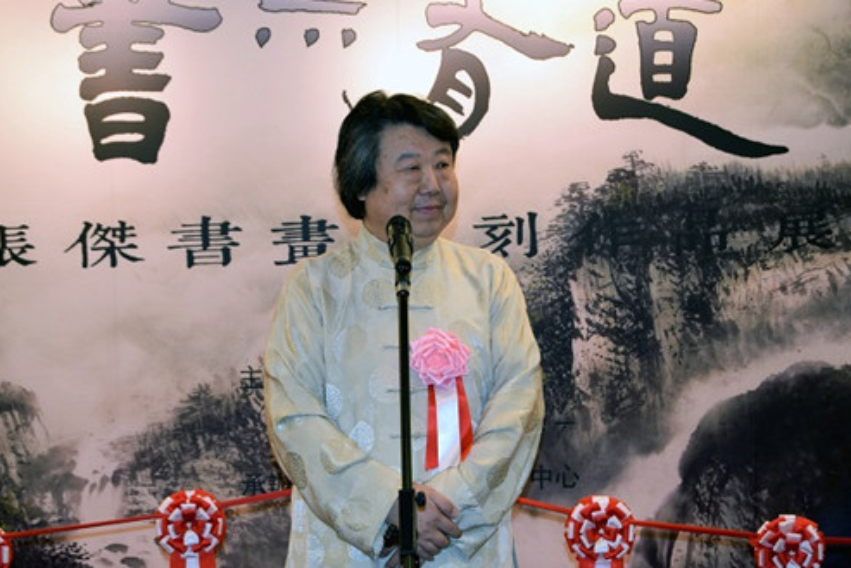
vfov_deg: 18.7
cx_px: 426
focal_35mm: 73
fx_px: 1726
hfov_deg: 27.7
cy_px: 282
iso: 800
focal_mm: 48
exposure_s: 1/60
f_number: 5.3
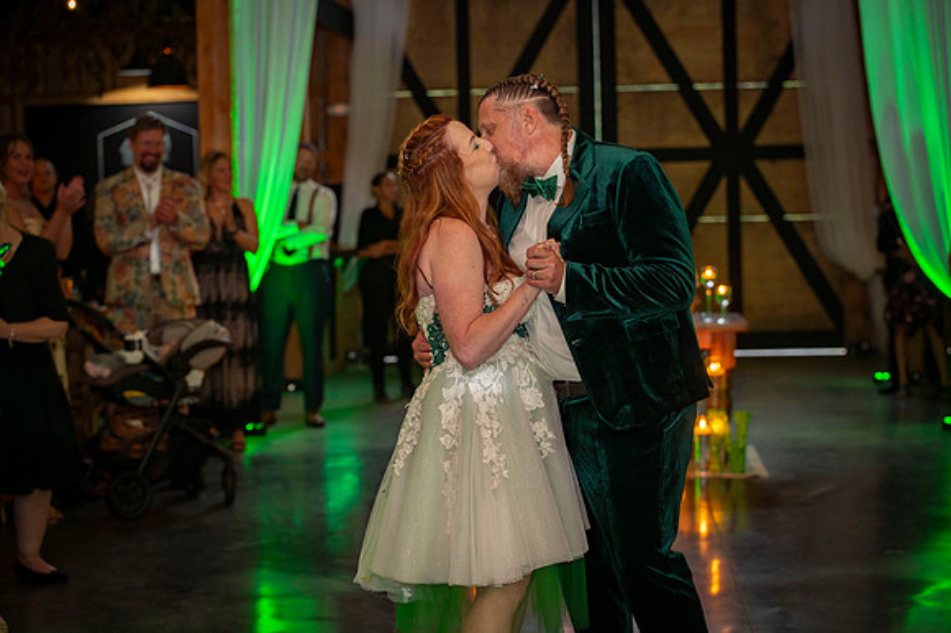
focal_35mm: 74
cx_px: 476
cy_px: 316
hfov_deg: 27.4
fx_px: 1954
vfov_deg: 18.4
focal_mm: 70
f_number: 3.2
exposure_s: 1/100
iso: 800
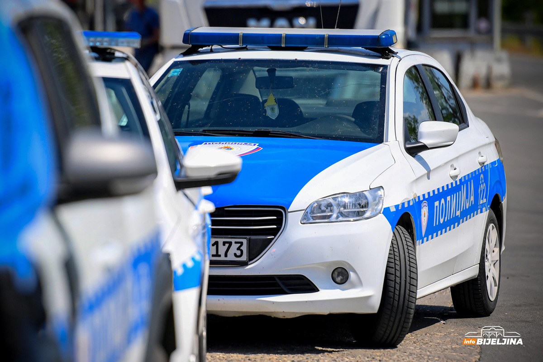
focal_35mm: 300
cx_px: 272
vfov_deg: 4.6
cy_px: 181
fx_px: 4525
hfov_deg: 6.9
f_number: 3.5
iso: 320
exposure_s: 1/8000
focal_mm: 200
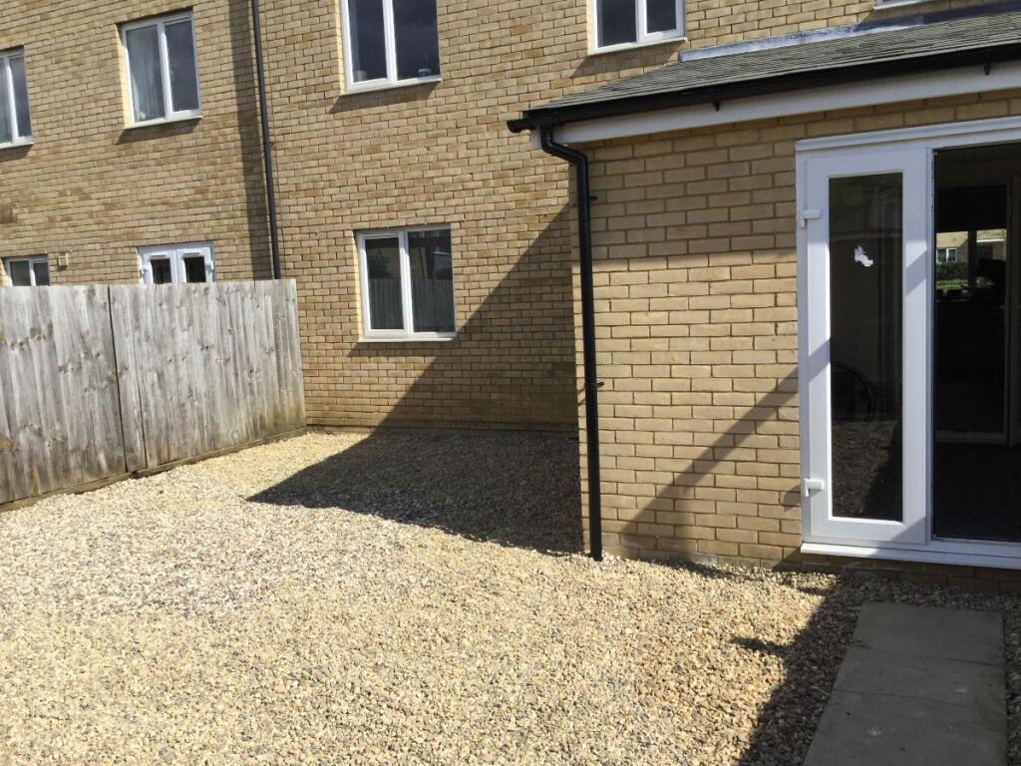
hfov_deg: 58.4
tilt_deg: -5.6
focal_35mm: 31
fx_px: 914
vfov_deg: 45.4
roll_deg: +3.8
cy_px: 383
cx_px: 510
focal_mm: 3.3
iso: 25
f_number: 2.4
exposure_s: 1/1664
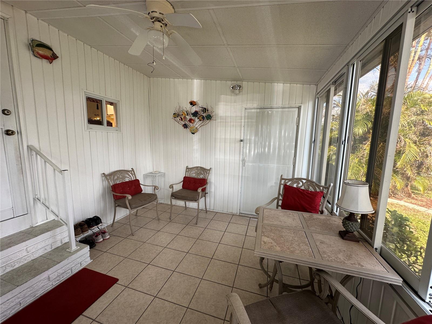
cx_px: 216
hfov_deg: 102.1
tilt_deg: -6.6
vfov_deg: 85.7
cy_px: 162
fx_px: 175
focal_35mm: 14
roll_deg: -1.9
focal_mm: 2.22
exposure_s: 1/99
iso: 80
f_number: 2.2
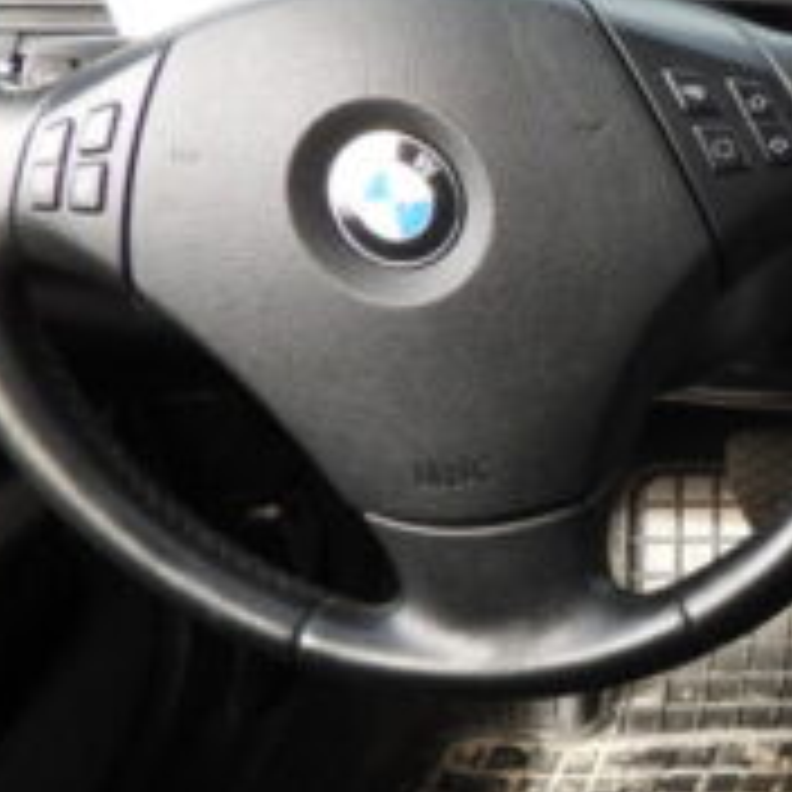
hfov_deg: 16.9
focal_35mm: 86
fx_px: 2226
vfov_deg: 20.0
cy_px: 612
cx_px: 1390
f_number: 2.8
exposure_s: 1/80
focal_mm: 4.3
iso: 100
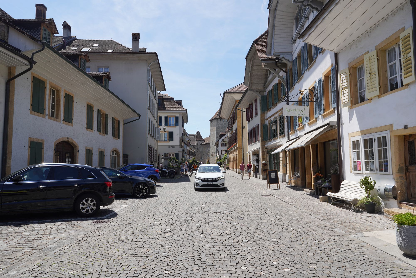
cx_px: 208
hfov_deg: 73.7
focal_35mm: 24
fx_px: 277
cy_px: 139
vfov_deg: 53.1
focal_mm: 24
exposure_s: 1/100
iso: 100
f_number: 14
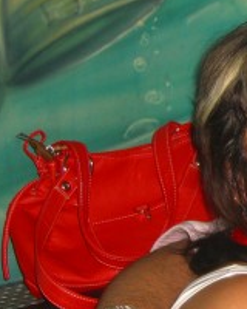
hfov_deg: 13.0
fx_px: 1014
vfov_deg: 17.3
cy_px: 188
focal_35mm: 111
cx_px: 392
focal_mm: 7.9
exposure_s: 1/60
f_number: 2.8
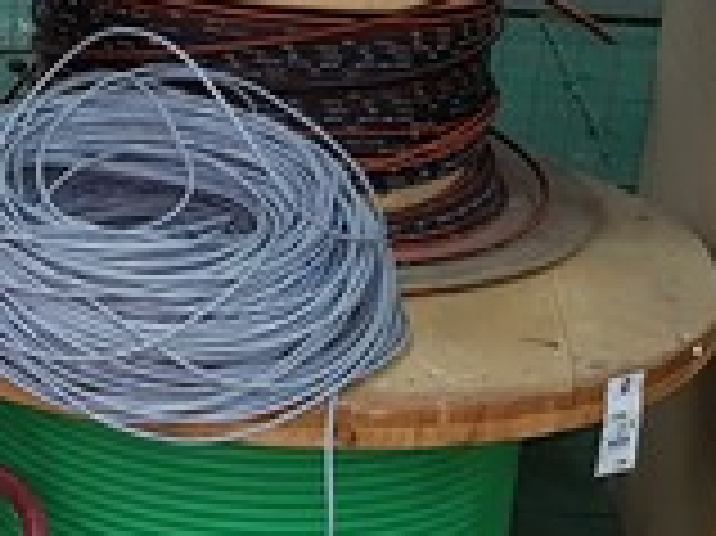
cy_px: 302
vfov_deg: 15.1
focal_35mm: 98
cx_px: 68
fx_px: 2026
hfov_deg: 19.7
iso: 125
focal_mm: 4.2
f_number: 1.7
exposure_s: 1/25
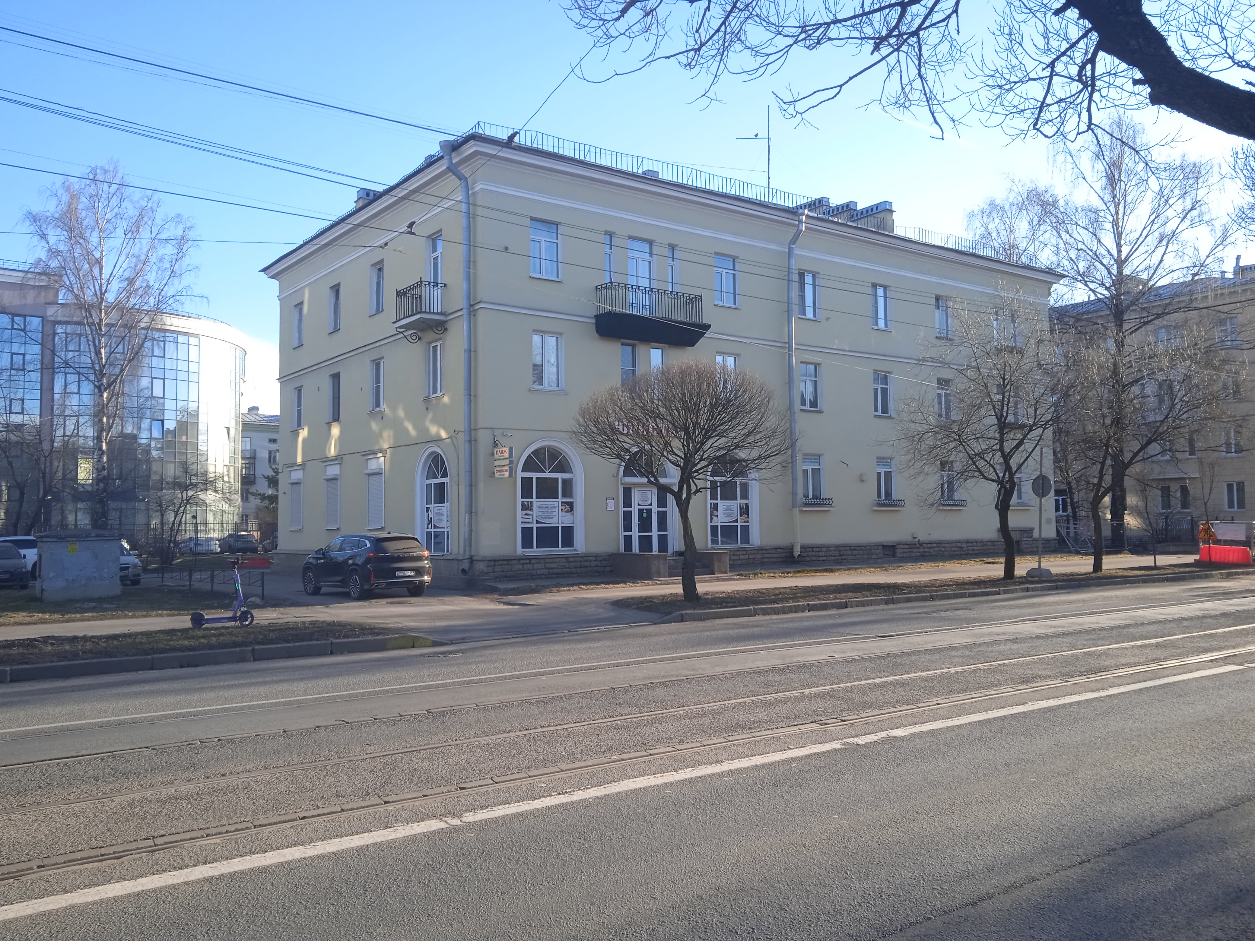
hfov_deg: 63.4
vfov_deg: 49.7
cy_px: 470
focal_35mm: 28
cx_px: 628
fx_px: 1015
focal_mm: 3.43
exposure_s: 1/242
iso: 100
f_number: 2.2
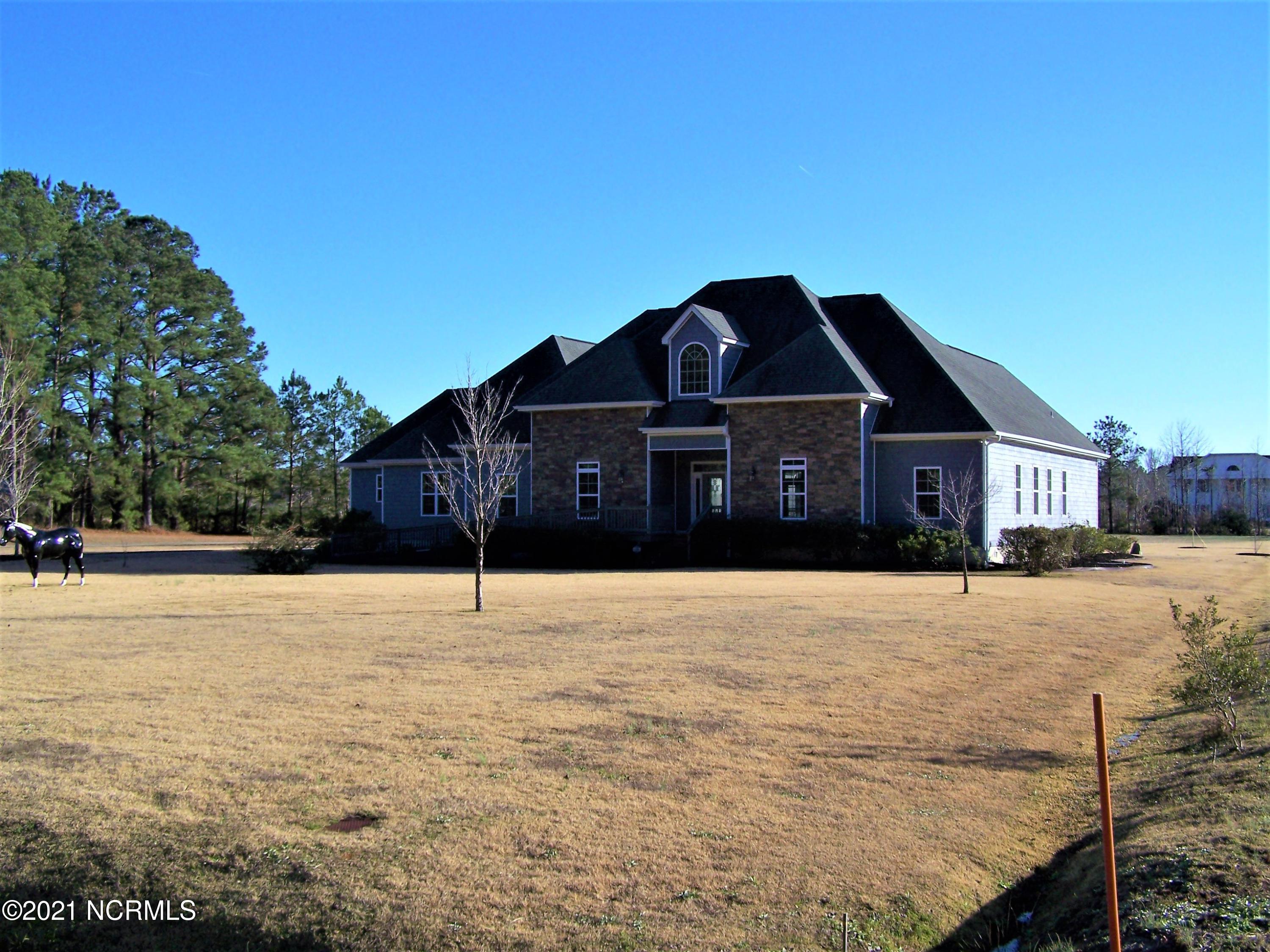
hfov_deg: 49.0
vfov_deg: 37.7
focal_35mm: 38
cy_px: 476
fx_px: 1394
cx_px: 635
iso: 64
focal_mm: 6.3
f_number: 4
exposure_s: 1/500
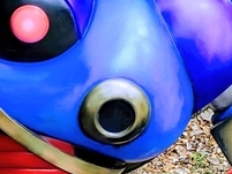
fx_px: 999
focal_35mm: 149
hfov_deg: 13.2
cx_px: 88
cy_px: 114
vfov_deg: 10.0
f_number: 1.89
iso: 45
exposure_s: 1/423
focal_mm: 5.43
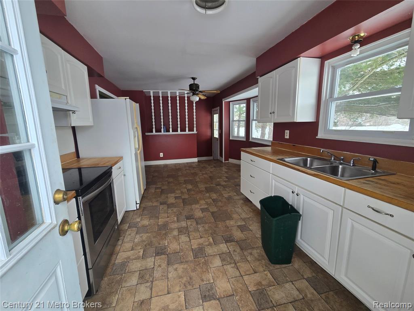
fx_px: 155
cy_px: 156
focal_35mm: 13
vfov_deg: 89.9
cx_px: 207
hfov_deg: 106.2
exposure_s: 1/144
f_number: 2.2
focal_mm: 2.2
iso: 50
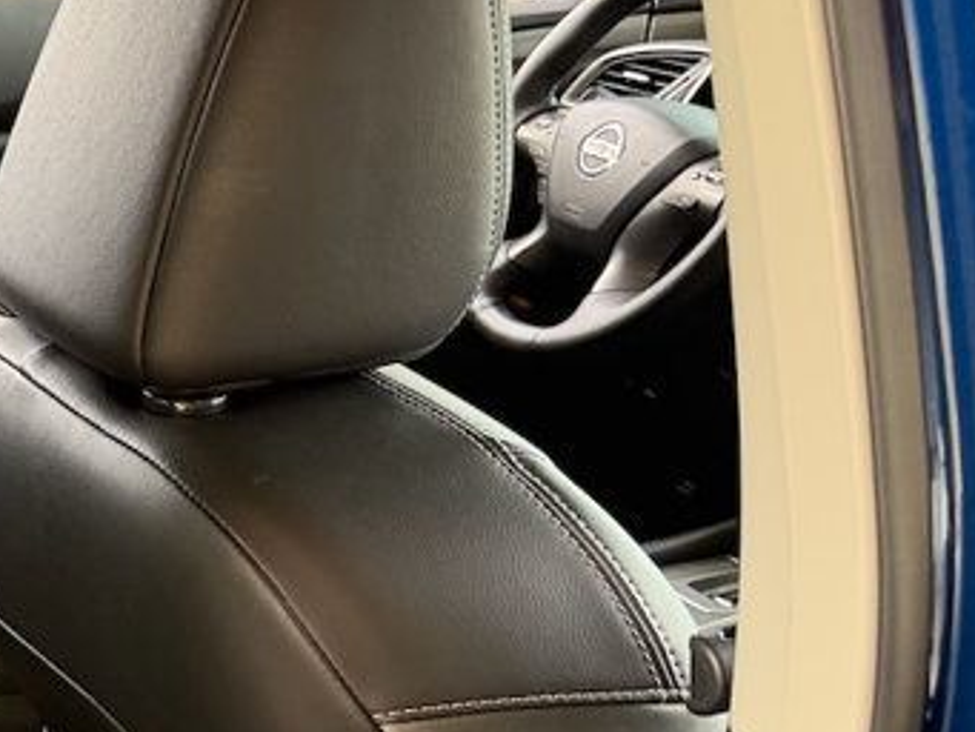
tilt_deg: -29.4
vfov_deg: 19.7
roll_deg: +1.1
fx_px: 2029
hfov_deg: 23.1
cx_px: -386
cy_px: 763
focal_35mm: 72
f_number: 1.78
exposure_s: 1/68
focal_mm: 6.76
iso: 200
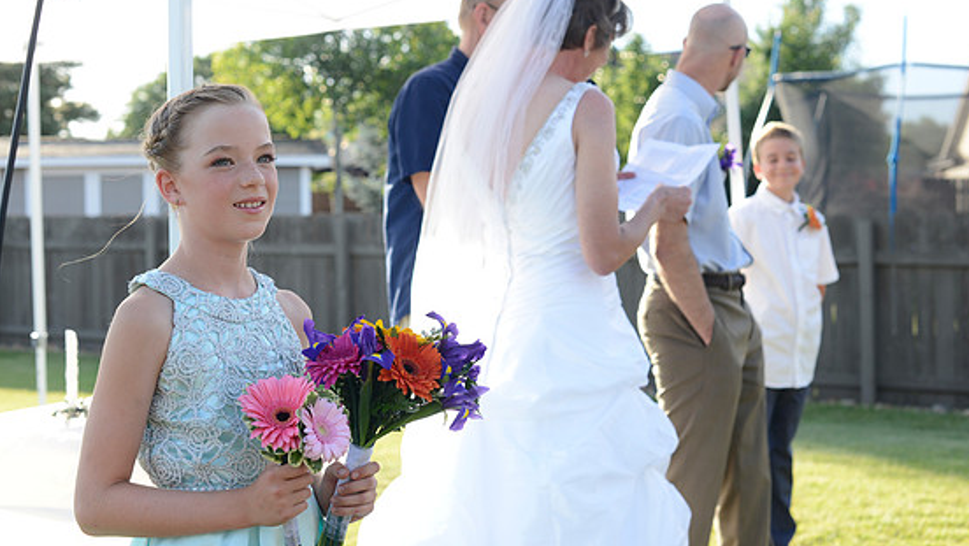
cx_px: 479
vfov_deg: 21.9
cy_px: 285
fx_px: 1414
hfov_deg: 37.8
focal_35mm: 55
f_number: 5
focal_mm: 50
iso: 200
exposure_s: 1/200
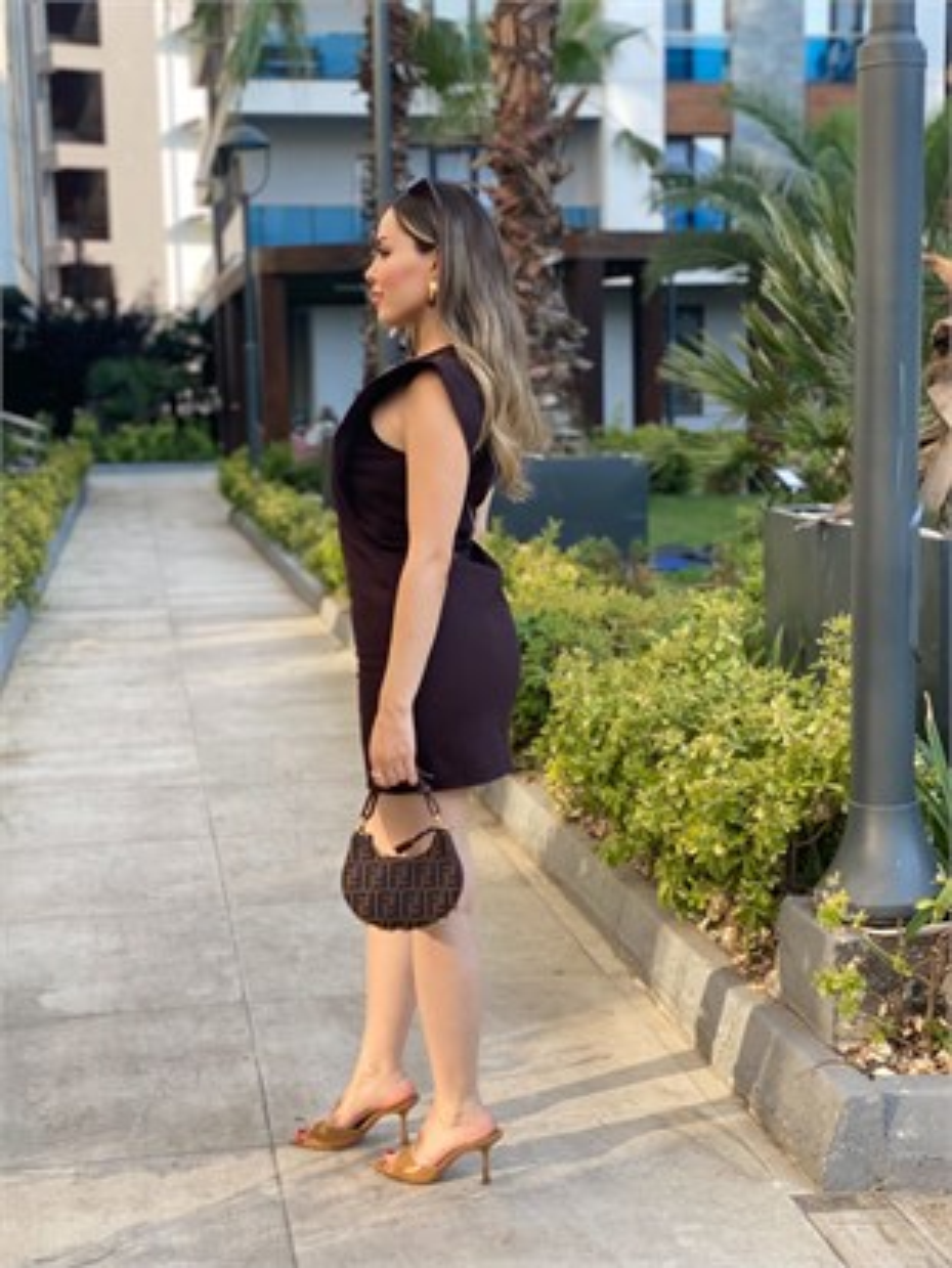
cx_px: 476
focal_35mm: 52
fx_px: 1906
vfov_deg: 36.8
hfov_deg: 28.0
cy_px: 634
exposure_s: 1/165
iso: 20
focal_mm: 6
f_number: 2
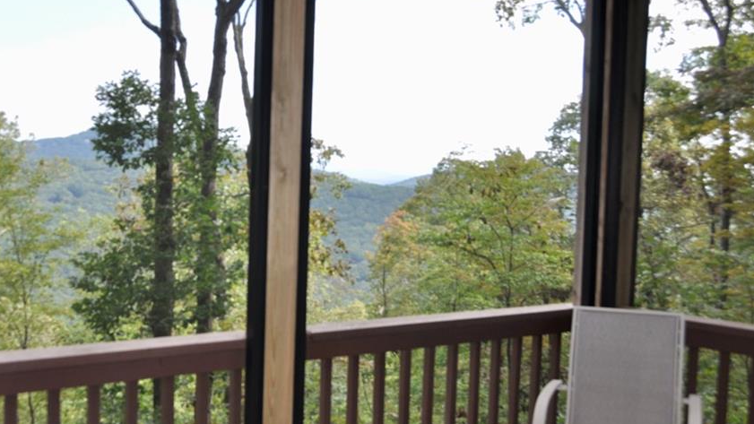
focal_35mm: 42
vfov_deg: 28.3
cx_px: 299
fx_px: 840
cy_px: 210
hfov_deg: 48.0
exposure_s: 1/200
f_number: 5.6
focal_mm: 22
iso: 200
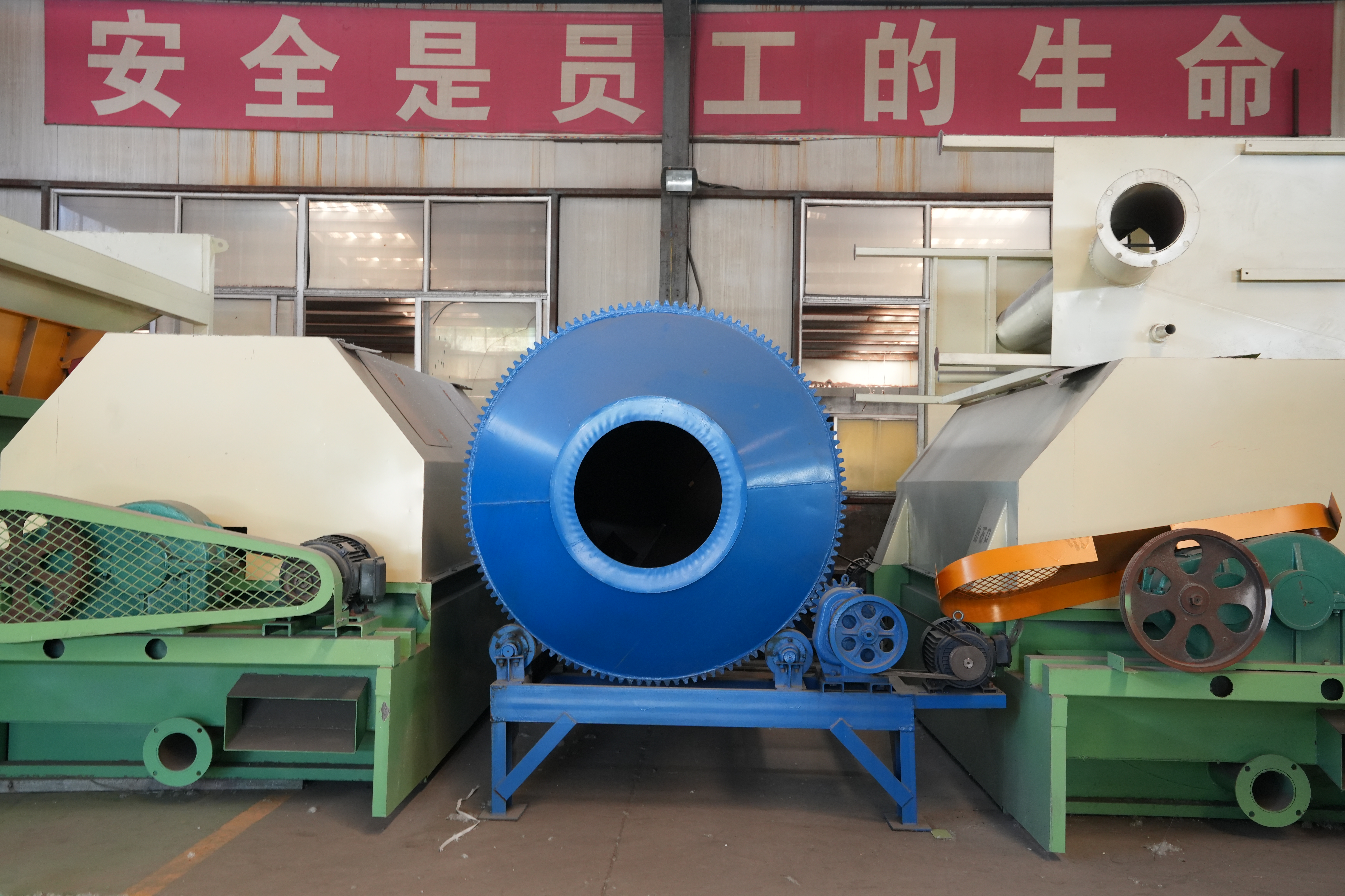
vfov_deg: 35.9
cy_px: 448
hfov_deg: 51.9
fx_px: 1382
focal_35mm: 37
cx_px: 672
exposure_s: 1/20
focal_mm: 37
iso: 2000
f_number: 8
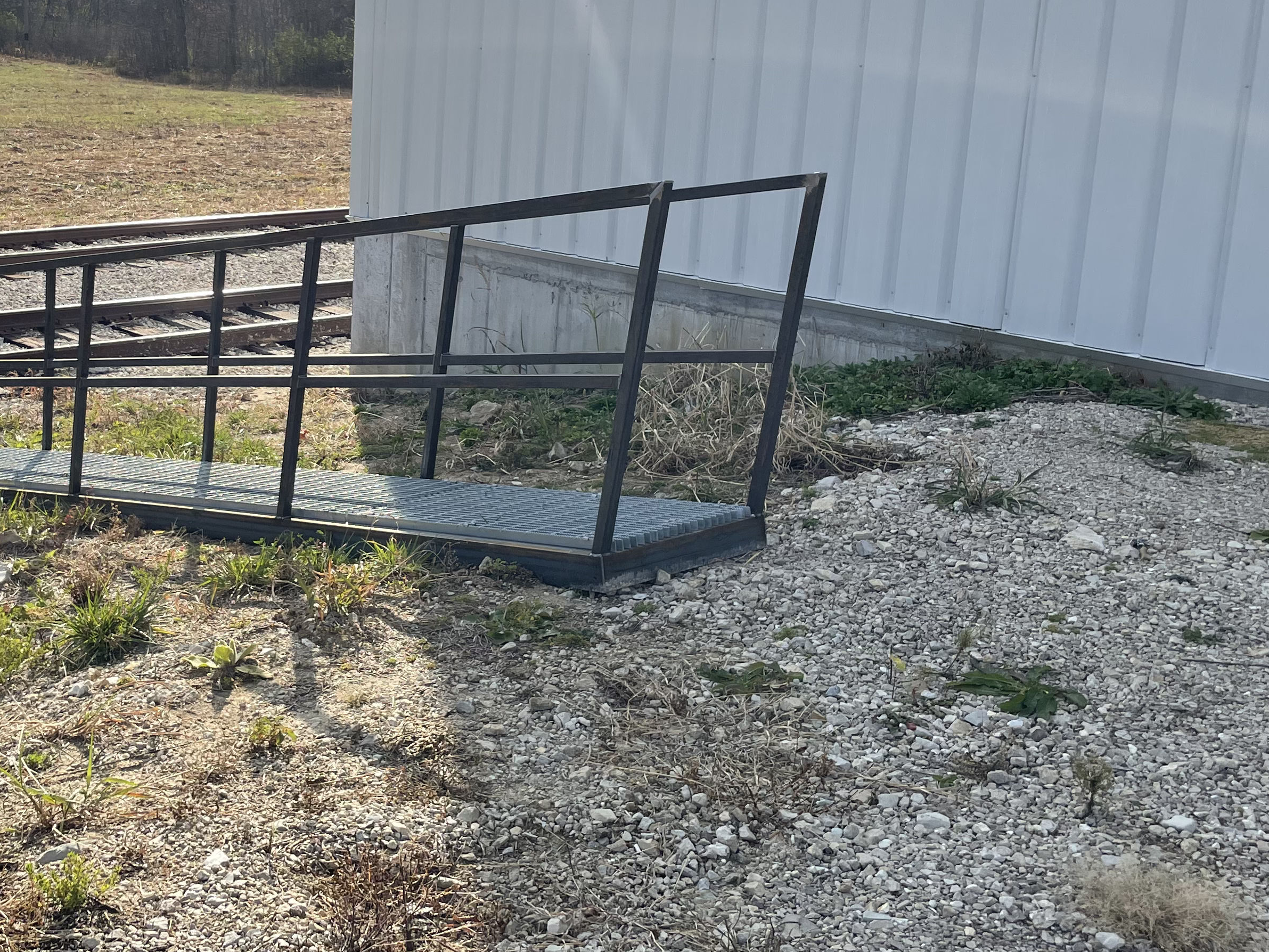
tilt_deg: -11.9
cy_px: 361
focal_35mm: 44
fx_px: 1613
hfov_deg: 42.2
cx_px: 390
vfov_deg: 32.7
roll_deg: -1.8
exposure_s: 1/2398
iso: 32
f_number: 1.6
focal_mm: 4.2
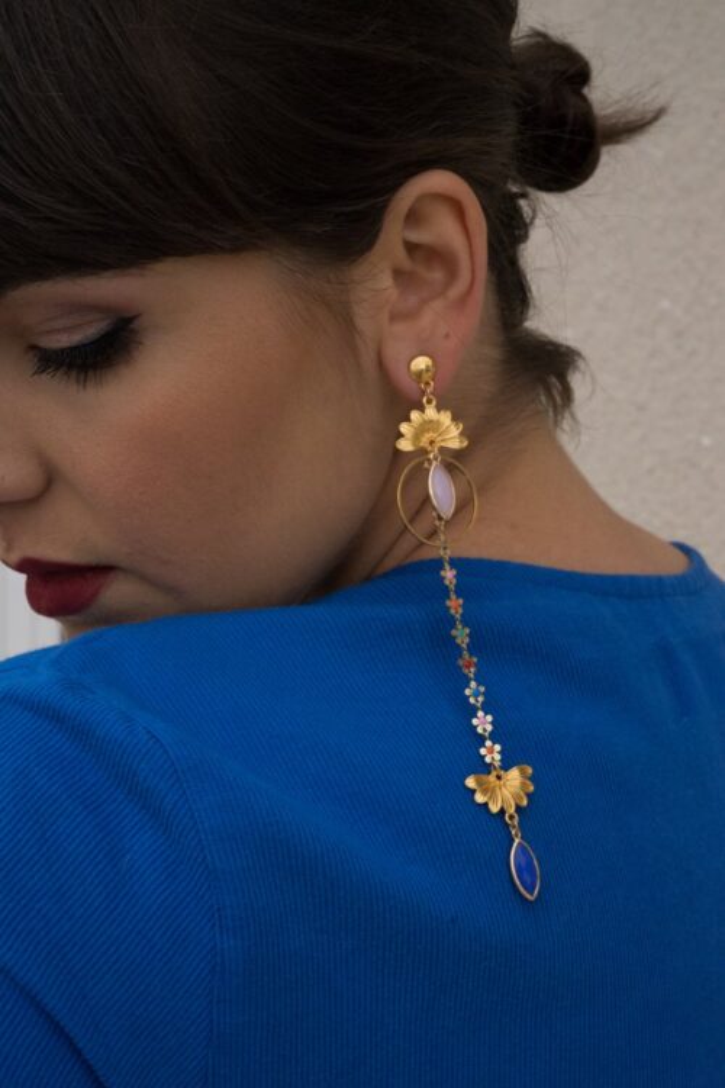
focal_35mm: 50
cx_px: 362
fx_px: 1510
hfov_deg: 27.0
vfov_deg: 39.6
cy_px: 544
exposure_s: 1/800
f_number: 14
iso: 4000
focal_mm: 50
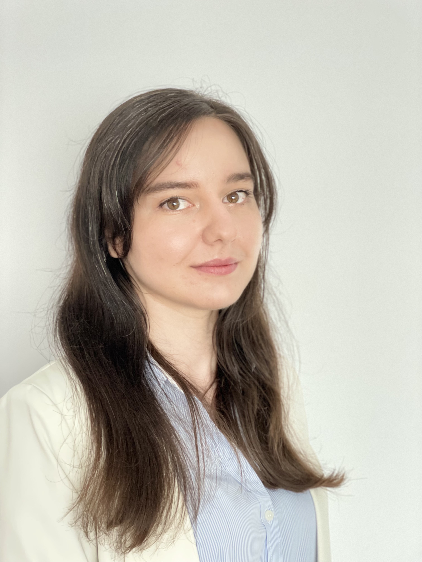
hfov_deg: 28.0
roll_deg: -2.4
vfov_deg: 36.8
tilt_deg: -1.2
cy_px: 281
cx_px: 211
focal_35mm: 52
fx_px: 845
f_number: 2
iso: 500
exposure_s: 1/37
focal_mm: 6
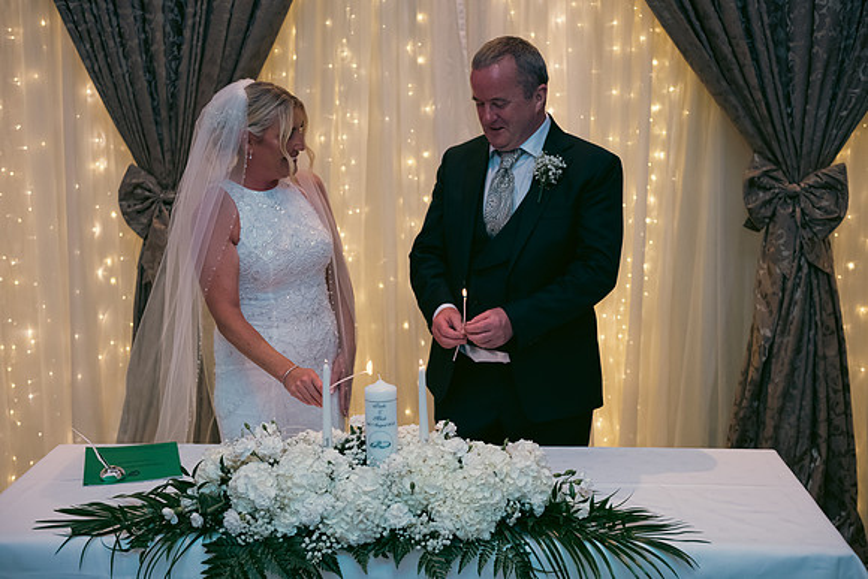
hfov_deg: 38.2
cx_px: 434
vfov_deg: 26.0
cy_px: 290
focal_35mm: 52
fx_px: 1254
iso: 800
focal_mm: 52
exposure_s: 1/160
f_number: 3.5
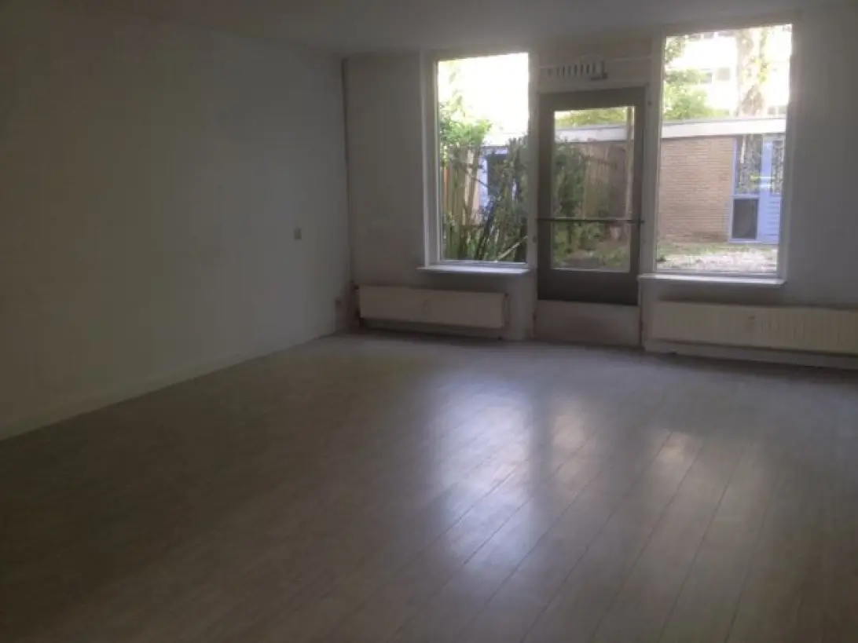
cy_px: 322
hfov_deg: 55.4
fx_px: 818
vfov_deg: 42.9
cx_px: 429
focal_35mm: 33
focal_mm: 4.12
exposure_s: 1/60
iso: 64
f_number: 2.4
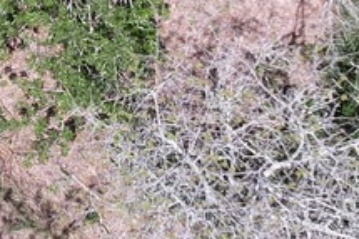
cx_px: 40
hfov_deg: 12.3
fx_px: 1654
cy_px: 75
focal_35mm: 166
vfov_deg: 8.3
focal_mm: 8.38
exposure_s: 1/90
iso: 100
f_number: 2.8
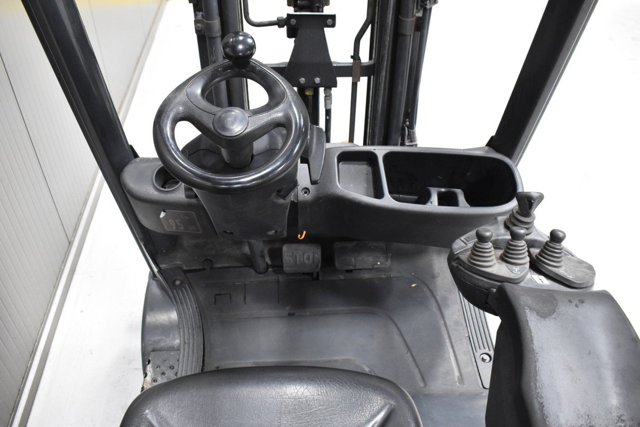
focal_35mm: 32
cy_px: 214
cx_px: 320
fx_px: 560
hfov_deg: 59.5
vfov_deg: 41.7
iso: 1600
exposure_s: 1/13
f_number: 5
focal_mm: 21
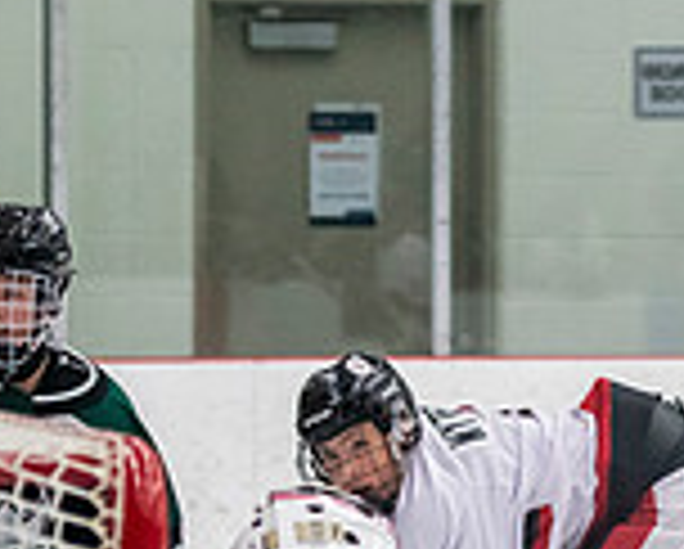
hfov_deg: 4.8
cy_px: 693
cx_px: 747
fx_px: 8189
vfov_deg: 3.8
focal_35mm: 404
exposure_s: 1/640
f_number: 3.2
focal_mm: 85
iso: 3200
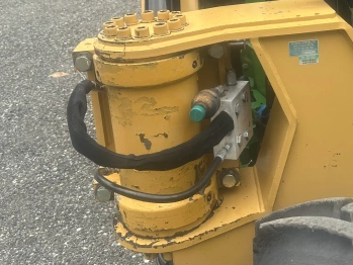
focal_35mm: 55
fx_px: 561
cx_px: 266
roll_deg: -0.7
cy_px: 22
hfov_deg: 34.2
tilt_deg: -11.2
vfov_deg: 25.7
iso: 80
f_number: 1.78
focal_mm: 6.86
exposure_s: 1/1241
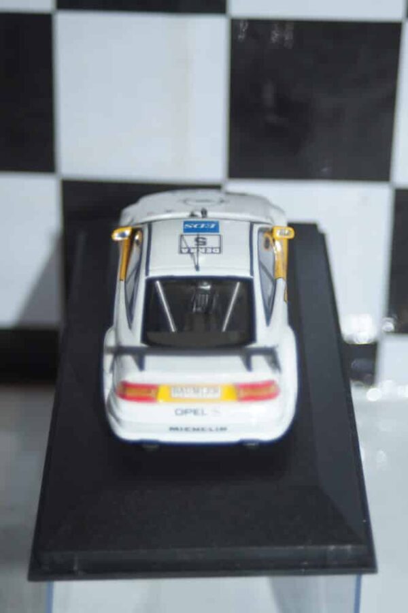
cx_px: 204
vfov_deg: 22.6
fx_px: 1530
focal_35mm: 90
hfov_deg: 15.2
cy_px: 306
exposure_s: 1/80
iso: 320
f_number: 5.6
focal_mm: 60
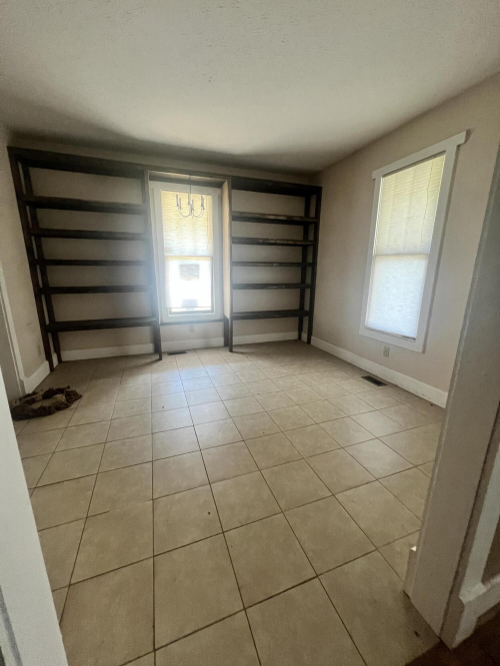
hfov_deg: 89.9
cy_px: 333
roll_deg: -0.3
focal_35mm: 13
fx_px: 250
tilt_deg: -12.5
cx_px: 250
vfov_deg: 106.2
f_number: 1.8
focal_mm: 1.57
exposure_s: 1/60
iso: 320
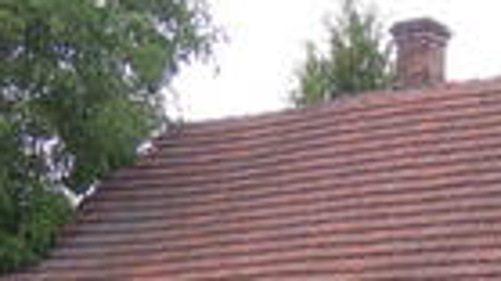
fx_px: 1753
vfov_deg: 8.8
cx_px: 364
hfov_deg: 16.2
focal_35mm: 132
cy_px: 497
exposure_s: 1/100
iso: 160
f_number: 3.2
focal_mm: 6.3
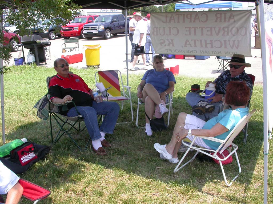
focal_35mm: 38
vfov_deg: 37.7
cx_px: 136
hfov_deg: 49.0
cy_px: 102
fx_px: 300
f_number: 6
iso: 100
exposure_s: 1/168
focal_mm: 7.85
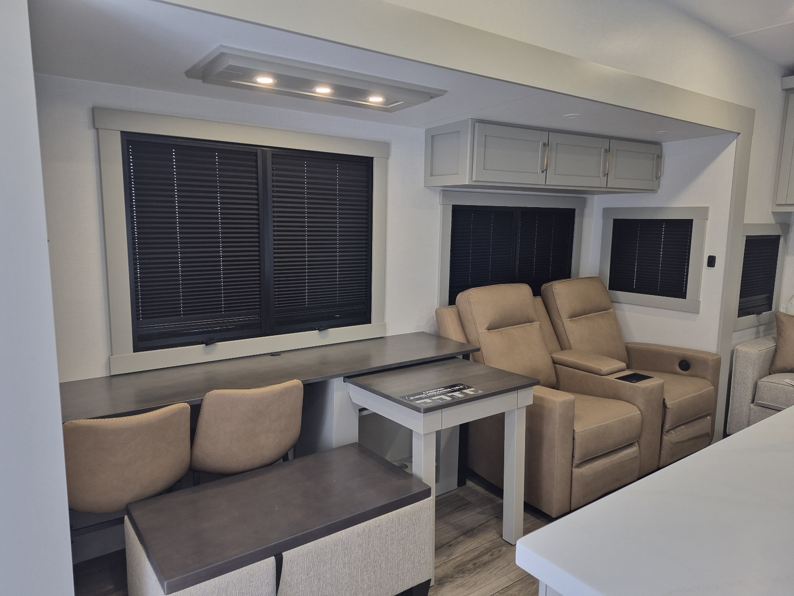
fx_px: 528
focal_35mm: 23
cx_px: 397
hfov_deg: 73.9
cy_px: 298
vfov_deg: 58.9
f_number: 1.8
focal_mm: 5.4
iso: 100
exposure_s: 1/51
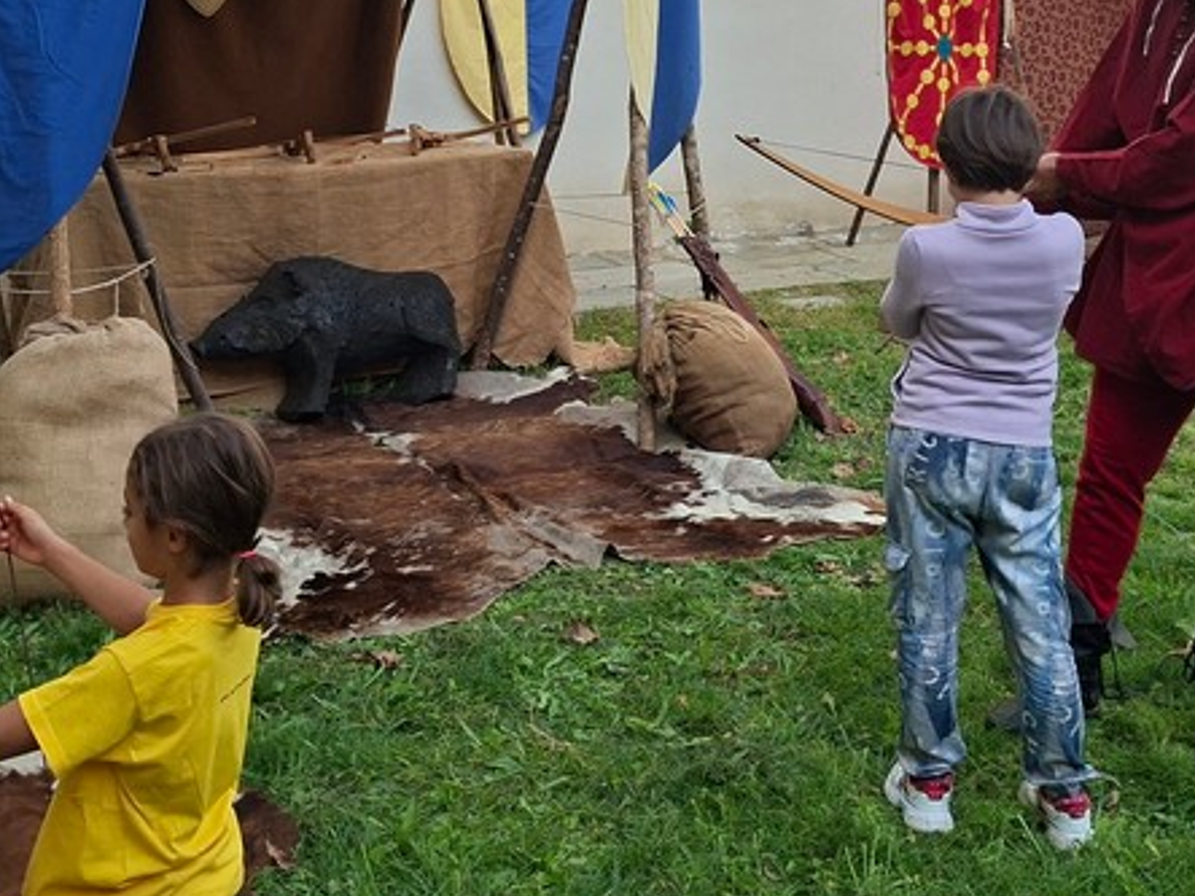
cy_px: 30
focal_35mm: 53
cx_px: 643
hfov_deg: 36.2
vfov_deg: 26.3
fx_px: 1830
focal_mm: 5.54
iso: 50
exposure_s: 1/925
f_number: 1.8
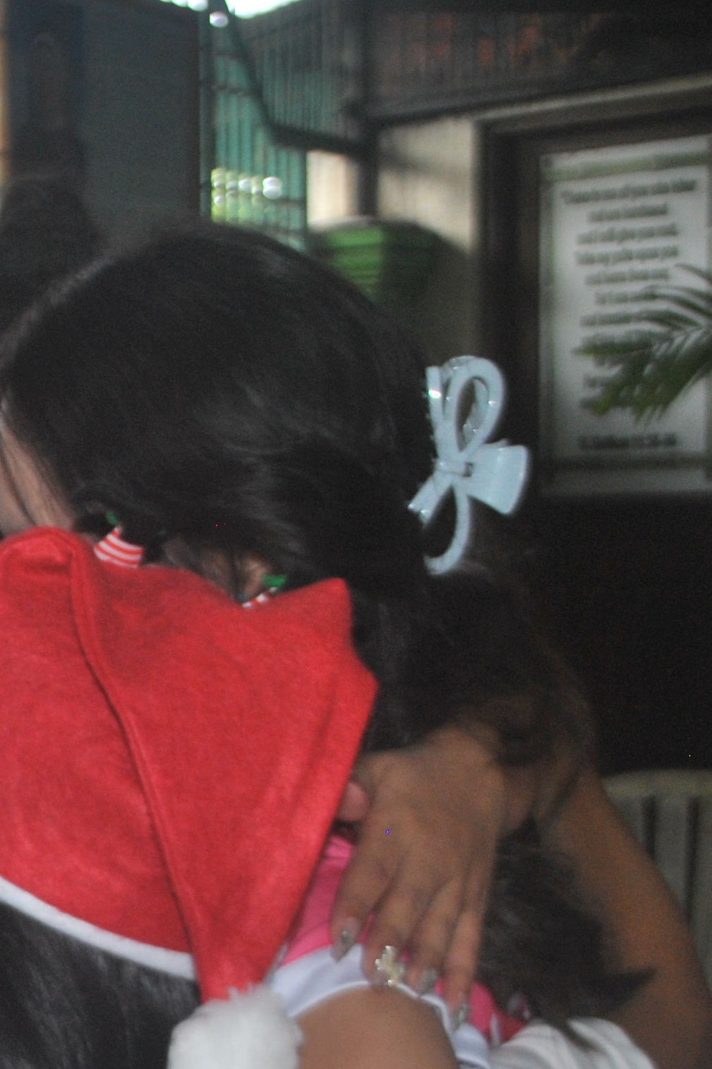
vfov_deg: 21.9
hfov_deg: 14.1
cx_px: -287
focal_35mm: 92
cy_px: 839
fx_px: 2730
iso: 200
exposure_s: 1/60
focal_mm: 24
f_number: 4
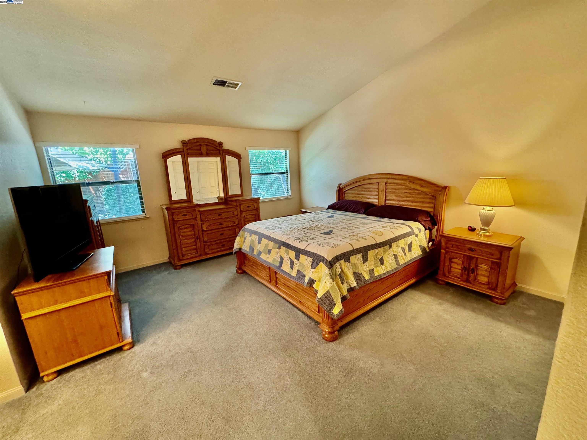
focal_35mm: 14
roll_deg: +2.9
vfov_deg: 85.7
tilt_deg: -12.1
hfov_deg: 102.1
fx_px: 237
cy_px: 220
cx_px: 294
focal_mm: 2.22
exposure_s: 1/60
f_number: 2.2
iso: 1000
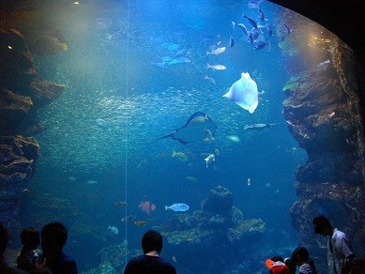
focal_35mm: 32
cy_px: 137
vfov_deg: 44.2
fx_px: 338
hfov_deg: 56.8
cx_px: 182
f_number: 2.9
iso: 453
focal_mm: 5.7
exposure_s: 1/50
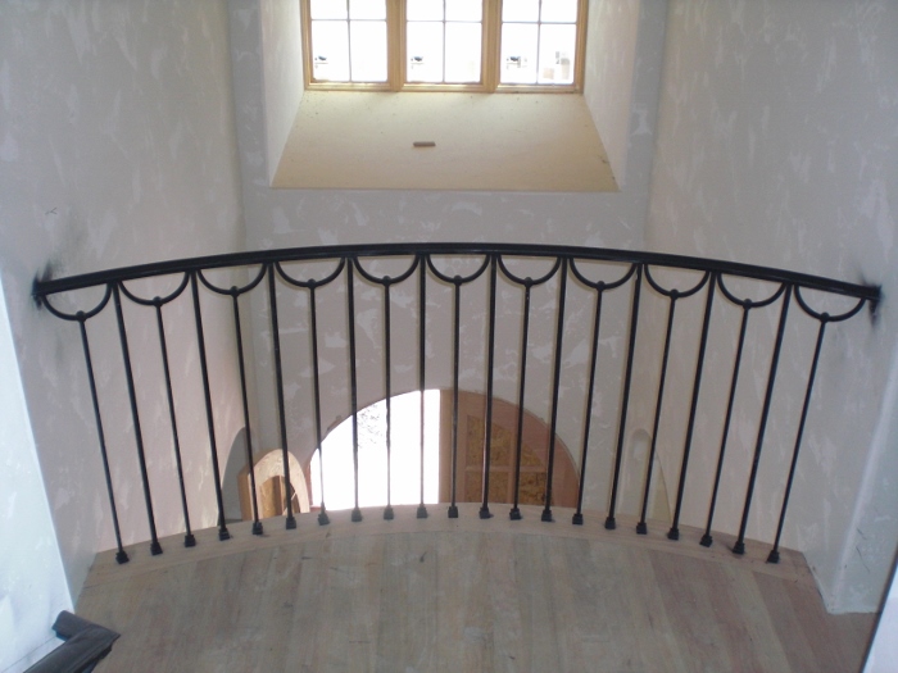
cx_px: 449
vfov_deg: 37.7
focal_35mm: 38
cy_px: 336
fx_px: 986
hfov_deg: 49.0
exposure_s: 1/125
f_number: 3.1
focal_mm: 6.3
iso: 200
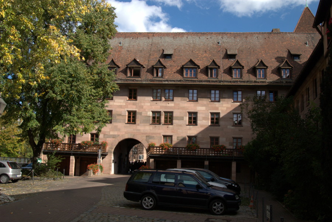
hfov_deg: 53.1
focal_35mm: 36
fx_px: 332
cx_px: 166
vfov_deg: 37.0
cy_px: 111
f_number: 9
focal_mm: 24
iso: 200
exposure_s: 1/320
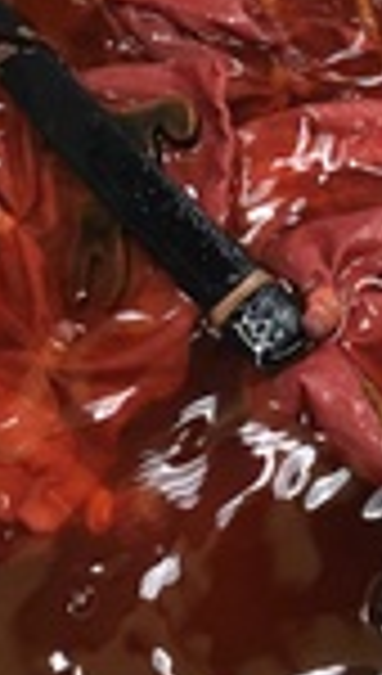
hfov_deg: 14.5
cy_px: -14
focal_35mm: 84
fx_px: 1504
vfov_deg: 24.1
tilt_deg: -45.4
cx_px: 216
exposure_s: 1/30
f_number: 2.2
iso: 160
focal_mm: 4.15
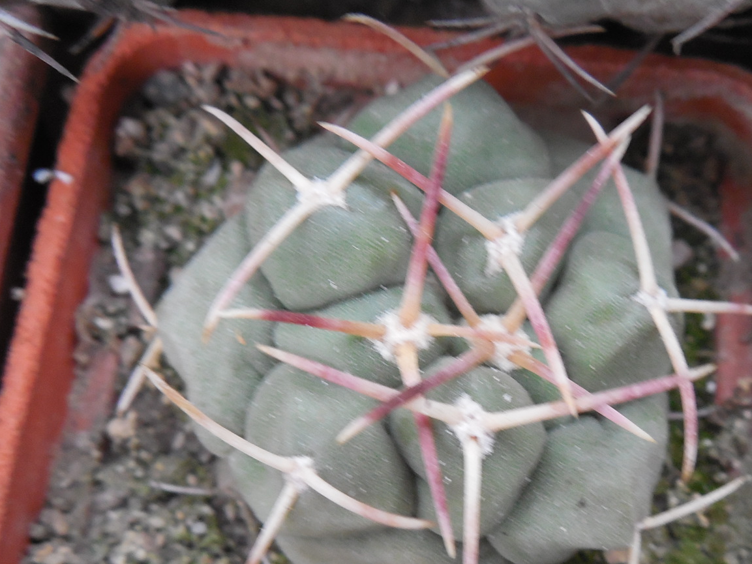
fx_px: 934
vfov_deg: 33.4
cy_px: 364
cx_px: 418
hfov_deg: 43.8
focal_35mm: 43
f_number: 3.6
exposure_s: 1/15
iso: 400
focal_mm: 5.6
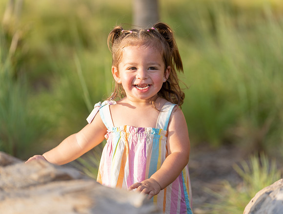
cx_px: 168
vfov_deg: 8.3
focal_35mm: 180
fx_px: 1478
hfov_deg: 10.9
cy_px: 102
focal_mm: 158
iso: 125
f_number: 2.8
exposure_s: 1/500
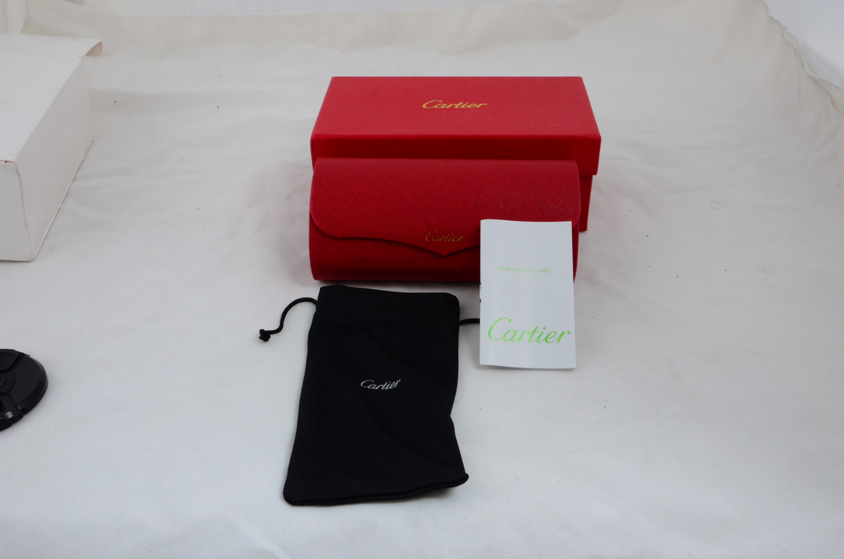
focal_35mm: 36
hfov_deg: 53.2
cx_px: 422
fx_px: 842
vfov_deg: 36.7
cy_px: 280
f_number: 13
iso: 1000
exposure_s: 1/30
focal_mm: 24
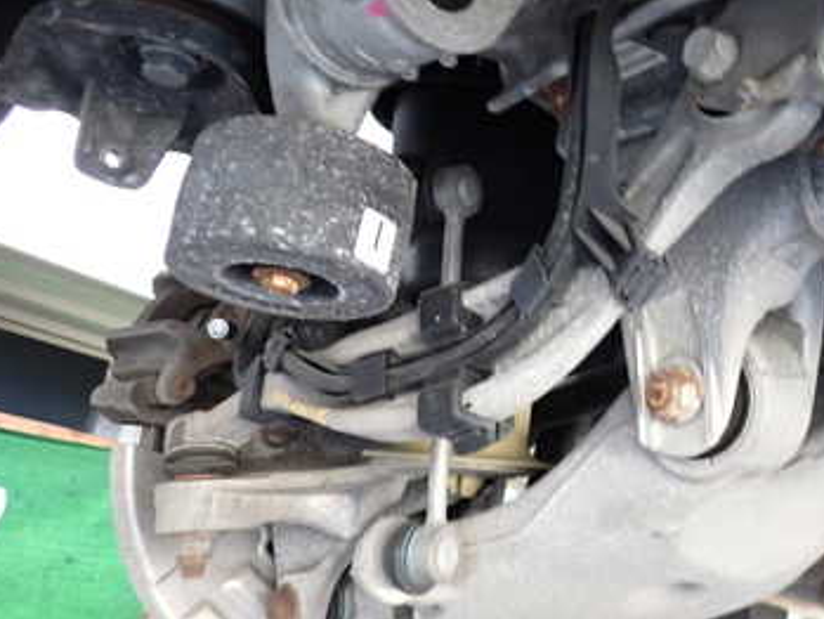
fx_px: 1024
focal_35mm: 43
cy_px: 208
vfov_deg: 33.3
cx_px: 694
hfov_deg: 41.4
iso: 200
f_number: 2
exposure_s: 1/30
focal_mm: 4.5
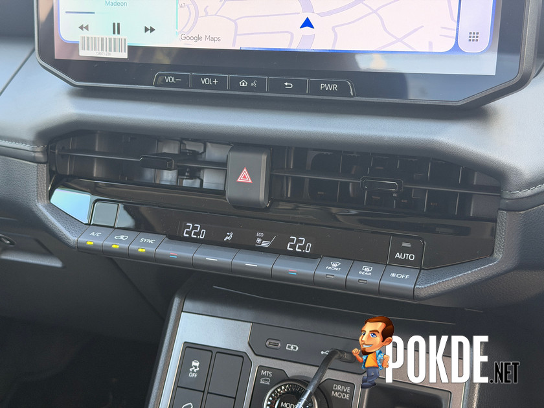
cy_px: 204
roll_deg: +0.7
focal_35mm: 48
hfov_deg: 39.7
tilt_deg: -23.9
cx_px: 272
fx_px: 754
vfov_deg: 30.3
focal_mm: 6.76
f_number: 1.78
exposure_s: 1/119
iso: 200
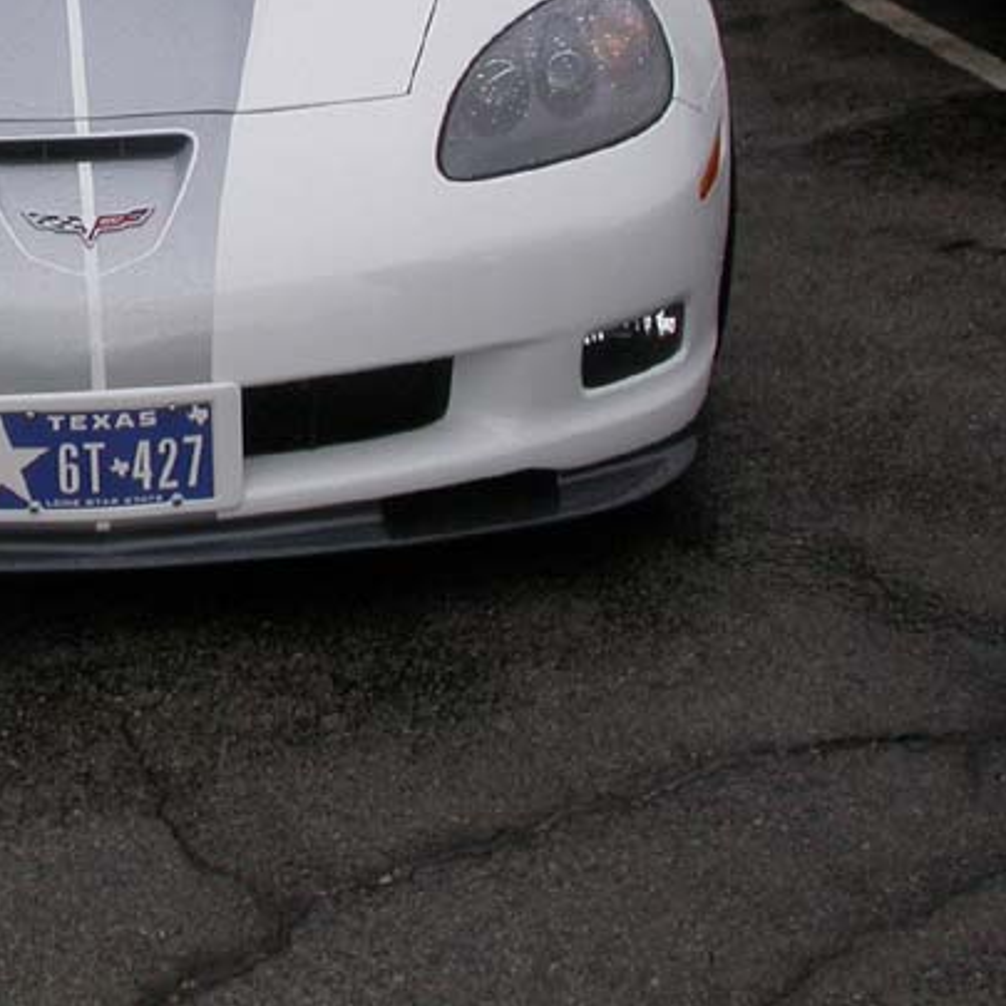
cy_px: 57
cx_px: -65
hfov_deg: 19.6
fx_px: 2795
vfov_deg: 19.9
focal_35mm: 85
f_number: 6.7
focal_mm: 7.85
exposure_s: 1/284
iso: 100
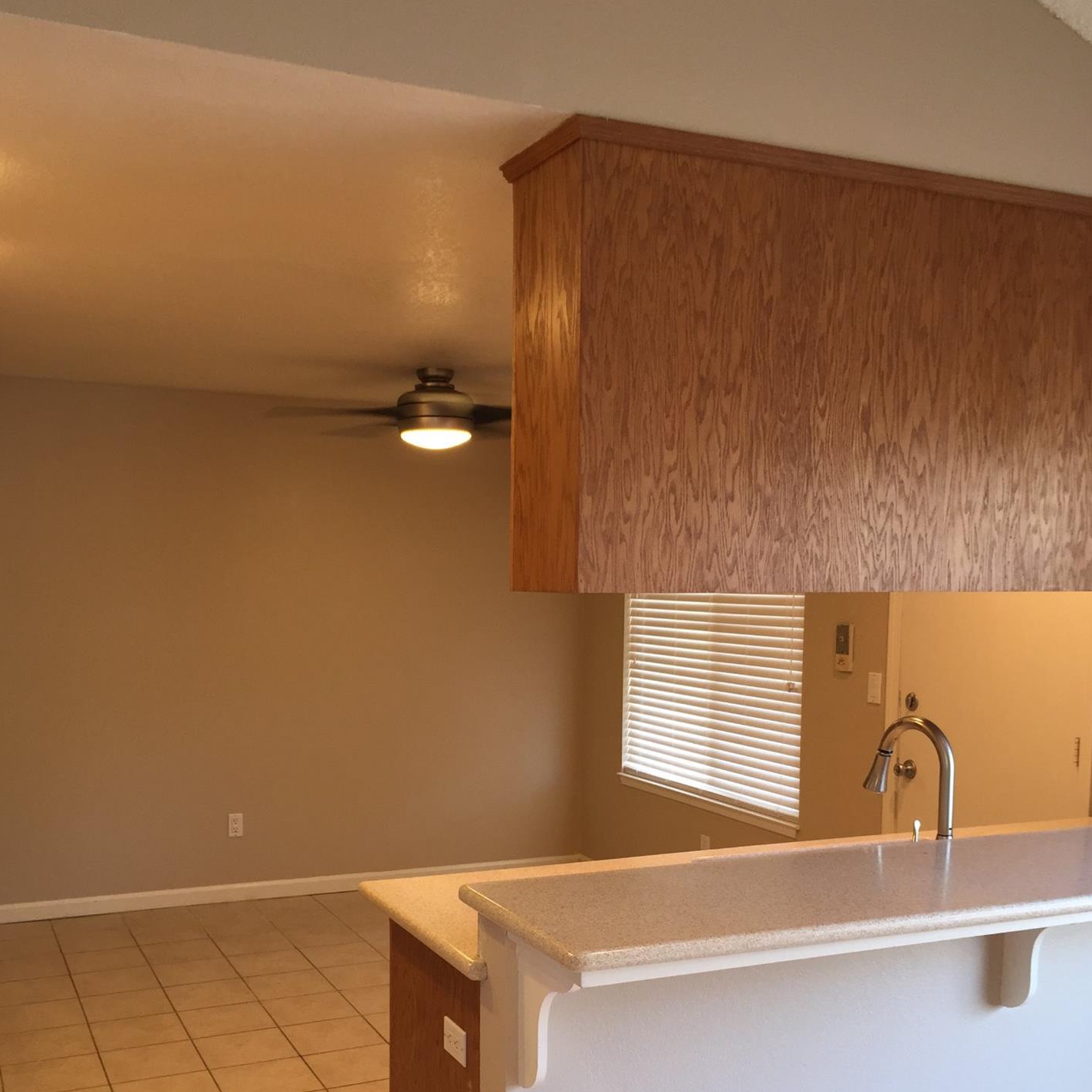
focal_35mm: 36
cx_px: 528
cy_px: 712
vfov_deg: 45.5
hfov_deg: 46.0
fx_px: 1285
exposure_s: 1/30
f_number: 2.2
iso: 64
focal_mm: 4.15
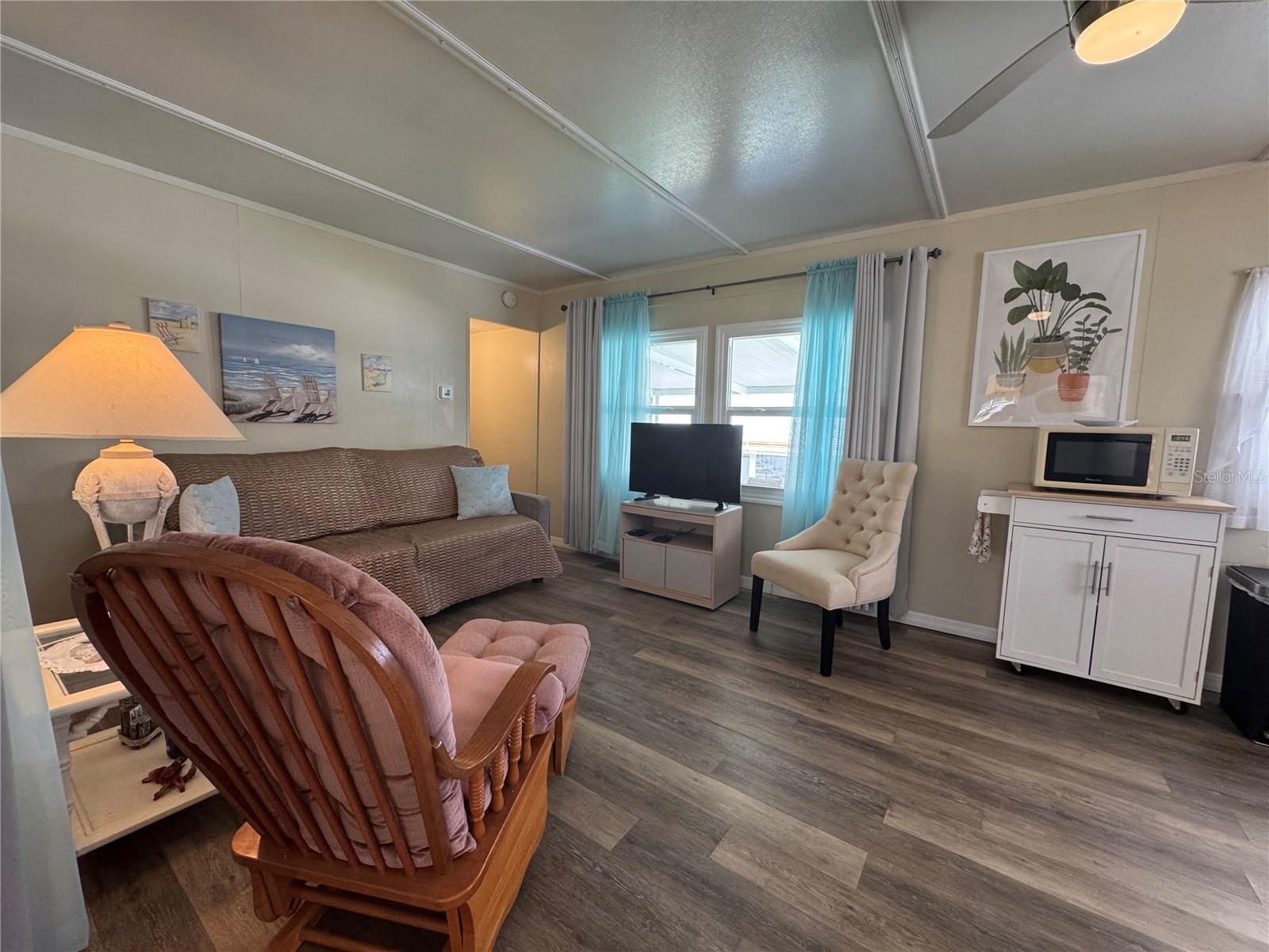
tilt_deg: -5.9
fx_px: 513
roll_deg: -1.8
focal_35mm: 14
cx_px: 634
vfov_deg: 85.7
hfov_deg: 102.1
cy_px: 476
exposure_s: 1/120
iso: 250
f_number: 2.2
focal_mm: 2.22
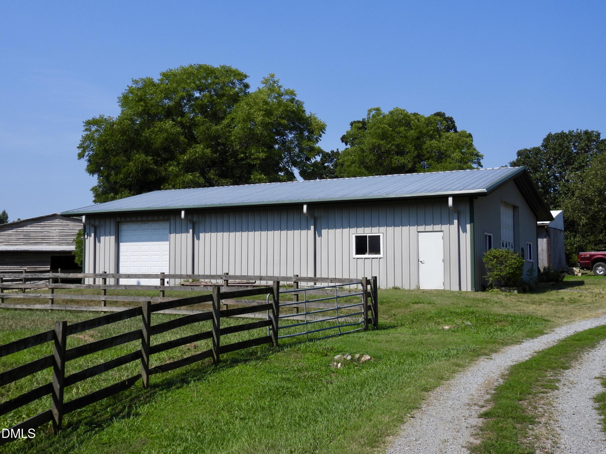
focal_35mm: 43
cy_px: 227
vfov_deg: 33.6
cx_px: 303
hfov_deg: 43.9
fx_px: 753
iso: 100
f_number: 3.5
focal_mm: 7.7
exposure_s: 1/1600
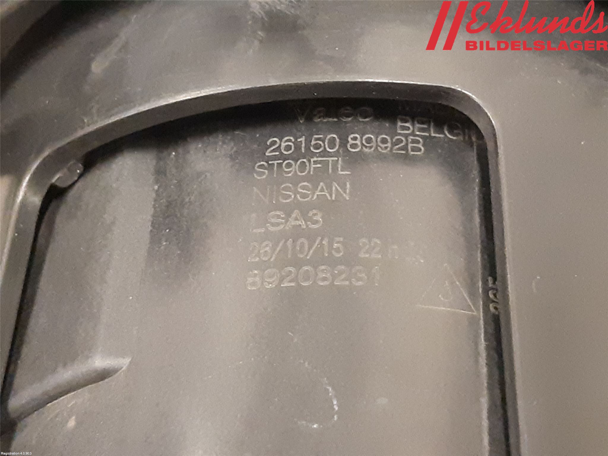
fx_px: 457
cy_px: 228
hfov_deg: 67.3
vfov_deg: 53.1
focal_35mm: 26
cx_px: 304
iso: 500
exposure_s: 1/25
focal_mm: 3.93
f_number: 1.7
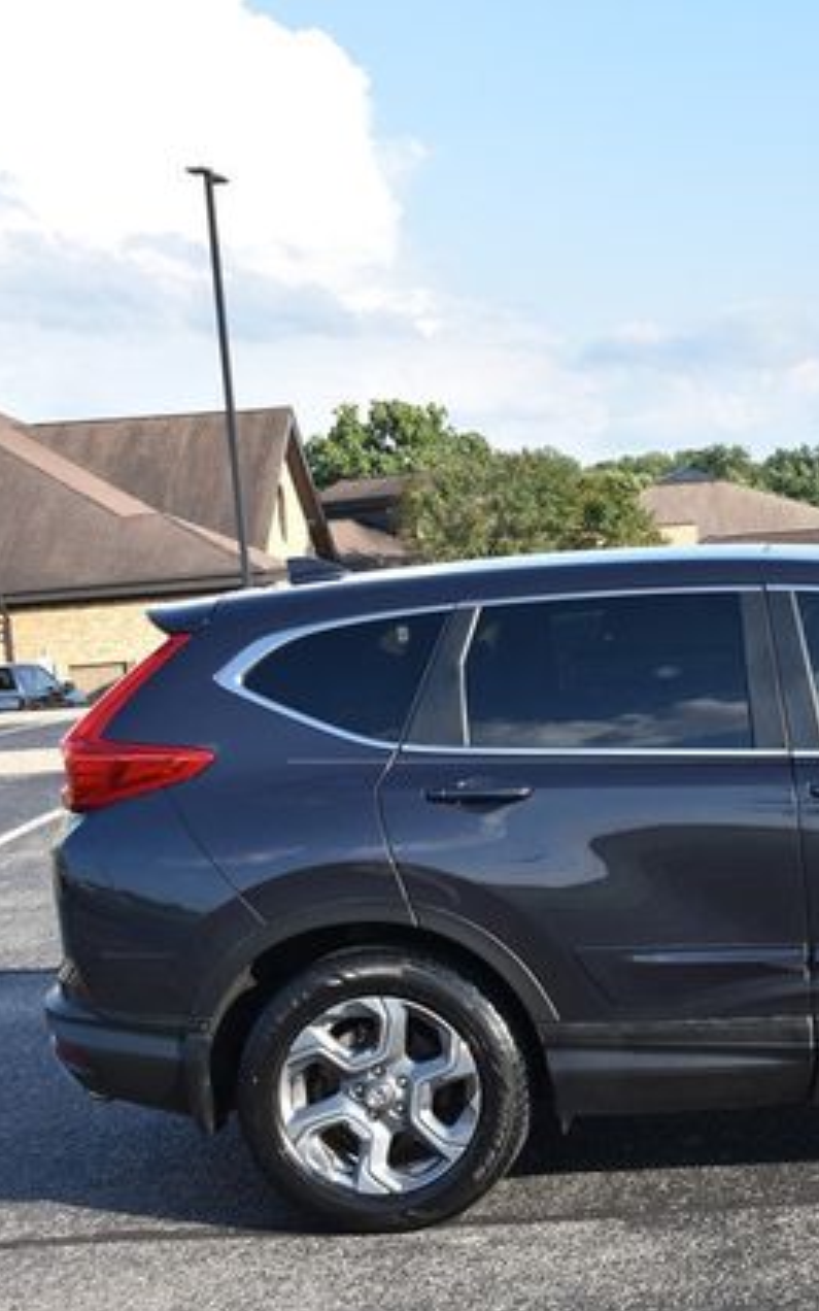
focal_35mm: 60
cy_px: 657
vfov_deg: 34.0
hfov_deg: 20.3
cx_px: 980
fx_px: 2143
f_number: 8
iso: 200
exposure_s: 1/250
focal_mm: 26
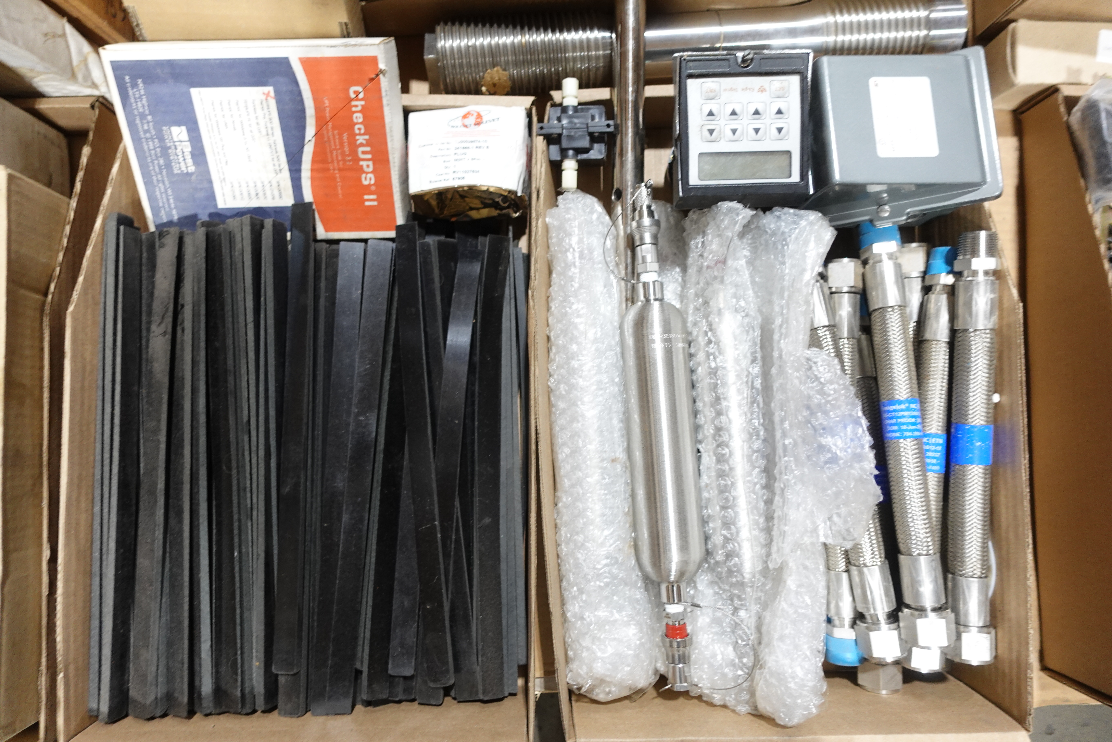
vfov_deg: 53.1
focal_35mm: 24
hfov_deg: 73.7
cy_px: 371
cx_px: 556
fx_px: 741
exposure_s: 1/30
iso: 400
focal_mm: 8.8
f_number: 1.8
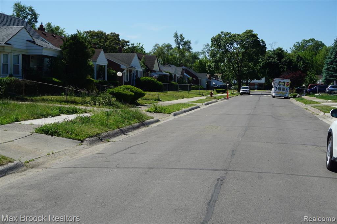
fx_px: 435
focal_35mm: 46
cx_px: 168
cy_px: 112
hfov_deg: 42.3
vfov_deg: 28.9
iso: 100
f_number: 11
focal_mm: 31
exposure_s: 1/160
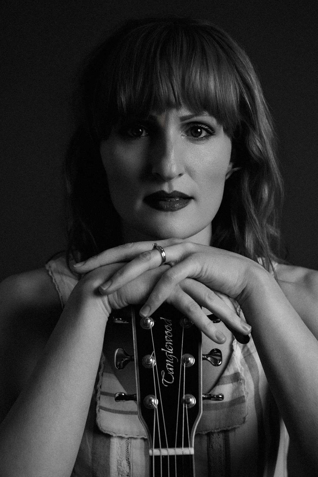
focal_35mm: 70
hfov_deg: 19.5
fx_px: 927
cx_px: 159
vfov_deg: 28.8
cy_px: 238
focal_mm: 70
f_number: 5
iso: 320
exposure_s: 1/100
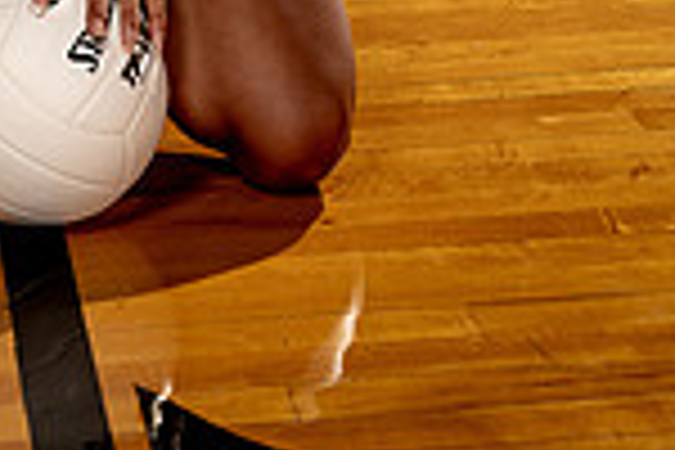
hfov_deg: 14.4
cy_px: -508
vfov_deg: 9.0
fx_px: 2644
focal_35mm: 141
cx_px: 54
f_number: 5.6
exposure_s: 1/250
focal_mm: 47
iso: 100
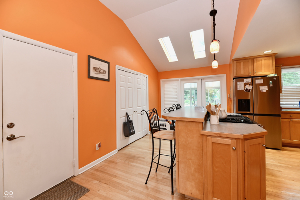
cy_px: 100
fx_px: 117
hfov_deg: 104.3
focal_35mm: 14
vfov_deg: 81.2
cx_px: 150
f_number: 6.3
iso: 640
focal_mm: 14
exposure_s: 1/60
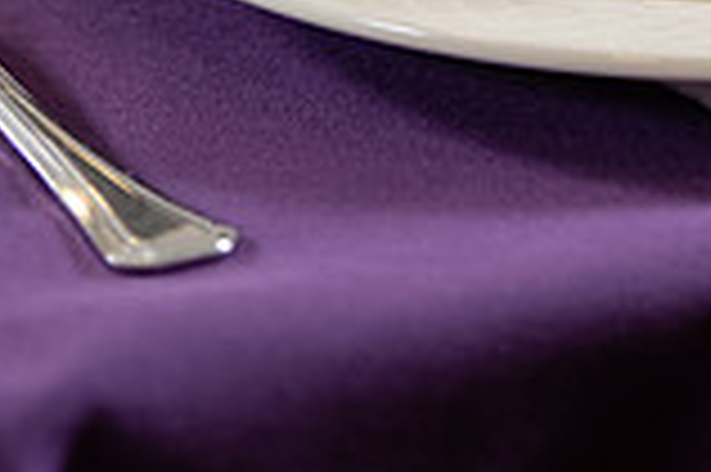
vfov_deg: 3.2
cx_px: 652
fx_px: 8405
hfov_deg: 4.8
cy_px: -258
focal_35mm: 426
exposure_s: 1/160
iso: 250
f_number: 3.2
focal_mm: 116
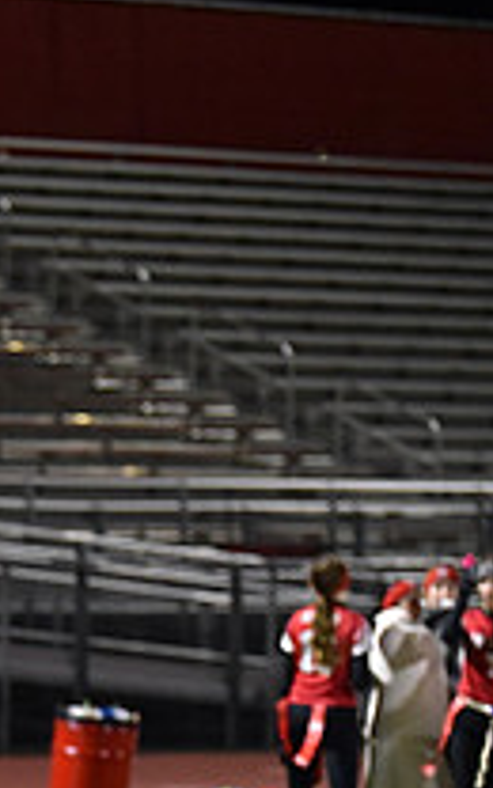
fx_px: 7933
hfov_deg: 3.5
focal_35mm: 369
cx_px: -364
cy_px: 710
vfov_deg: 5.7
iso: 7200
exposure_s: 1/640
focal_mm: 130
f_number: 2.8
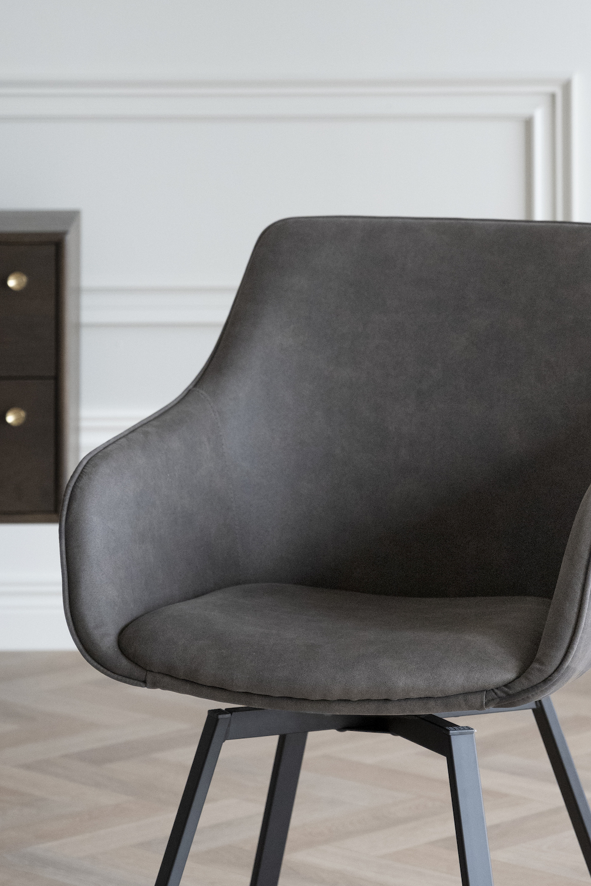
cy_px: 365
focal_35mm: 139
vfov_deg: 14.8
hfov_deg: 9.9
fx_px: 3423
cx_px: 373
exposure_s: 1/25
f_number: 4
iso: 1600
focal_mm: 70
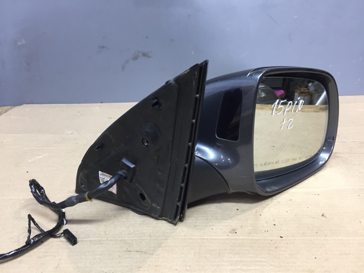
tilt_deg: -23.2
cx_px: 182
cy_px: 136
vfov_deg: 48.2
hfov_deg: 61.7
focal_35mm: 29
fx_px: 305
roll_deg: +0.2
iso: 125
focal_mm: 4.15
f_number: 2.2
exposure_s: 1/33
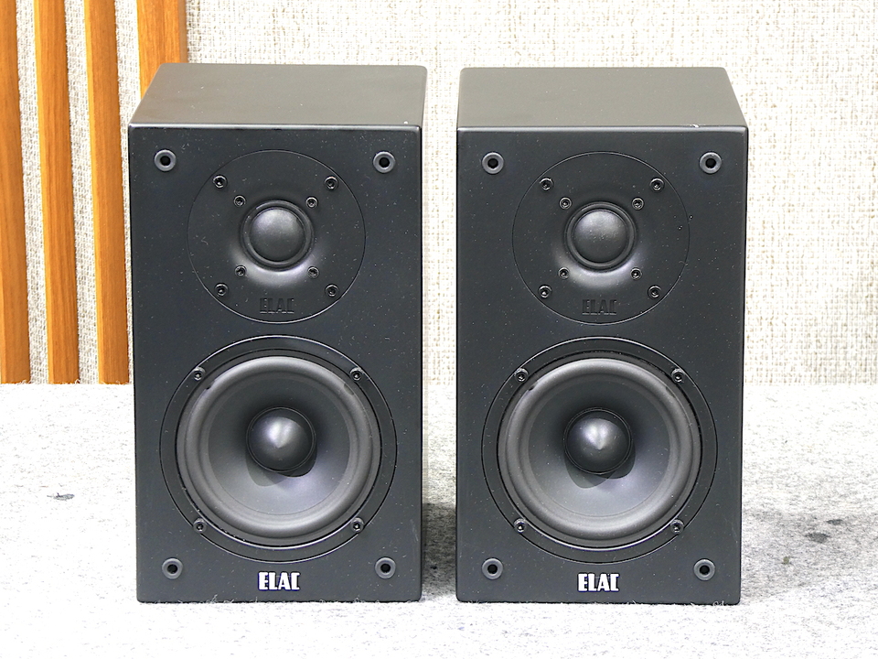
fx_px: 3145
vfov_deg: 12.0
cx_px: 439
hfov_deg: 15.9
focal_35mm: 124
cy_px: 330
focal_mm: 22.3
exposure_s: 1/1.3
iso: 200
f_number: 5.2
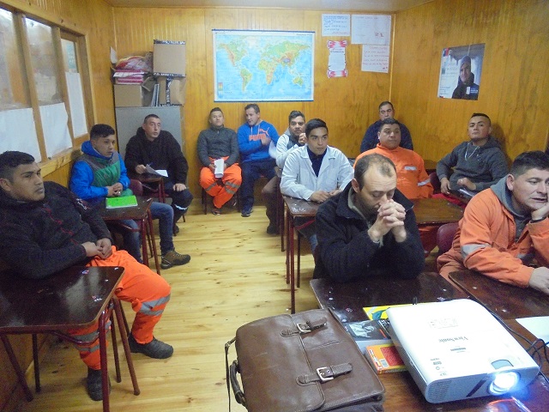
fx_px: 412
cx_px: 274
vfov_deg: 53.1
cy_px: 206
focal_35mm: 26
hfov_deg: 67.3
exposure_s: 1/20
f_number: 3.5
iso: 800
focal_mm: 4.6
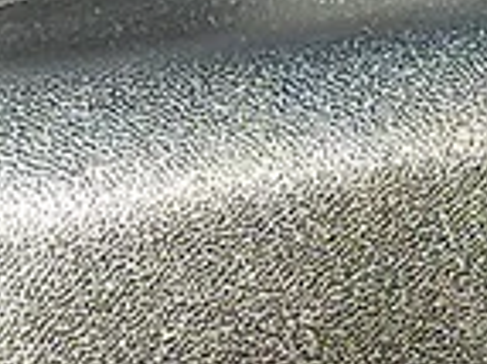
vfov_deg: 6.9
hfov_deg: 8.4
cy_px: 43
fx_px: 3036
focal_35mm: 216
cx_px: 1189
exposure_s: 1/631
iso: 80
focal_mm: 6.86
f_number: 1.78
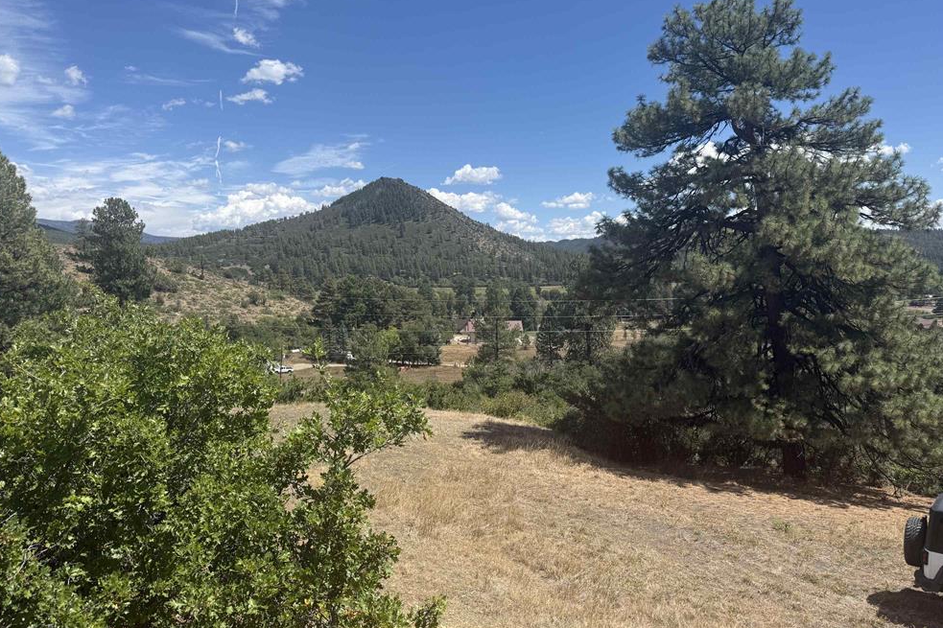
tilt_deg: -2.3
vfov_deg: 49.5
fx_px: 681
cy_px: 285
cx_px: 462
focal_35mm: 26
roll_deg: +1.0
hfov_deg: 69.4
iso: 80
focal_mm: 6.76
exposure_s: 1/4405
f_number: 1.78
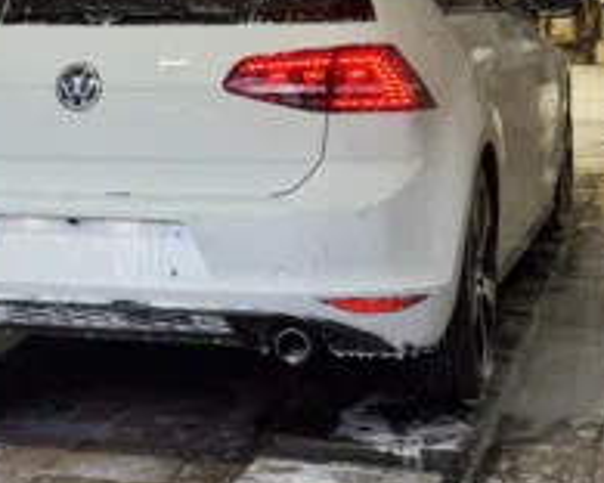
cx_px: 173
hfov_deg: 19.9
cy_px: 53
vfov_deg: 15.8
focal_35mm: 96
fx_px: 1716
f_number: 1.78
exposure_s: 1/50
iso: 125
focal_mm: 6.76
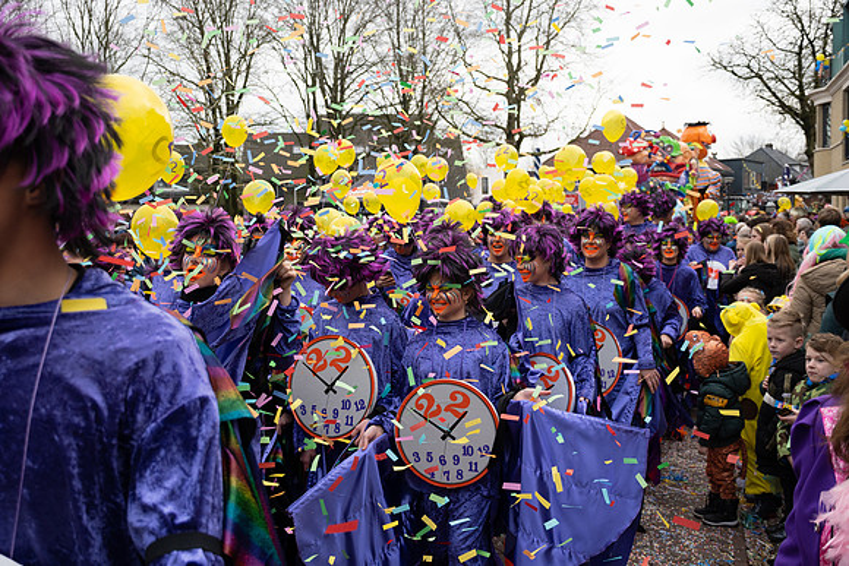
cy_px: 283
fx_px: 920
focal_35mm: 39
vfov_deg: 34.2
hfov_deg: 49.5
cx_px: 424
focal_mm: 26
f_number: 4
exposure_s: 1/1250
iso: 400
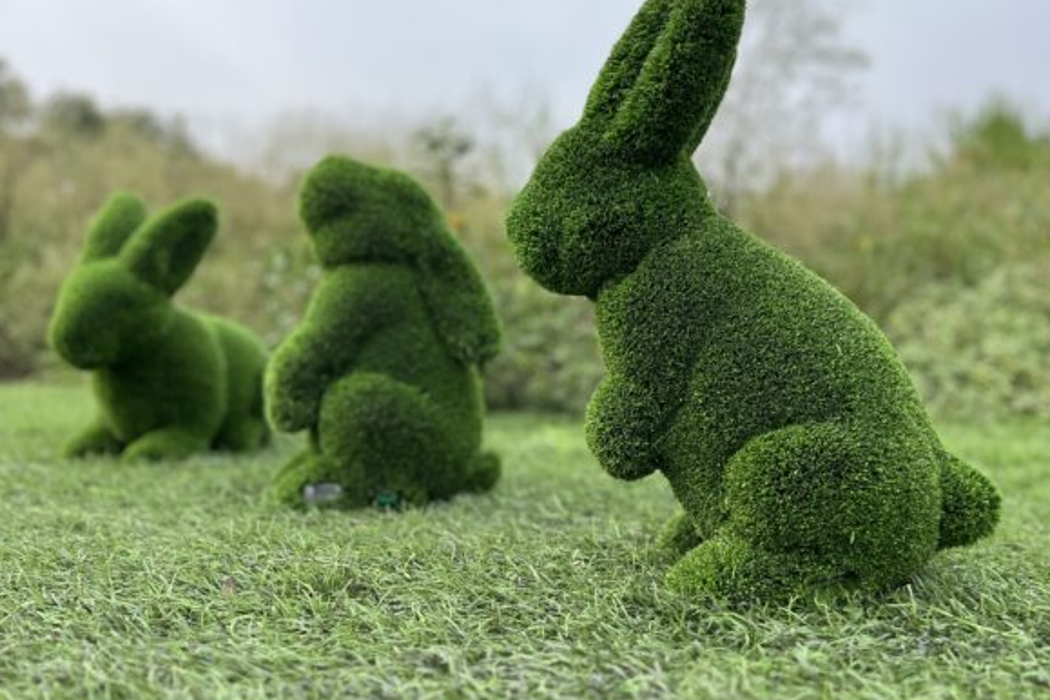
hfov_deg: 65.5
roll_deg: -0.1
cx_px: 519
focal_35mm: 28
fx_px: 817
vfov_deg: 46.3
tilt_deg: +2.4
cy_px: 317
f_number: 1.6
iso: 50
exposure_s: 1/1046
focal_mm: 5.1
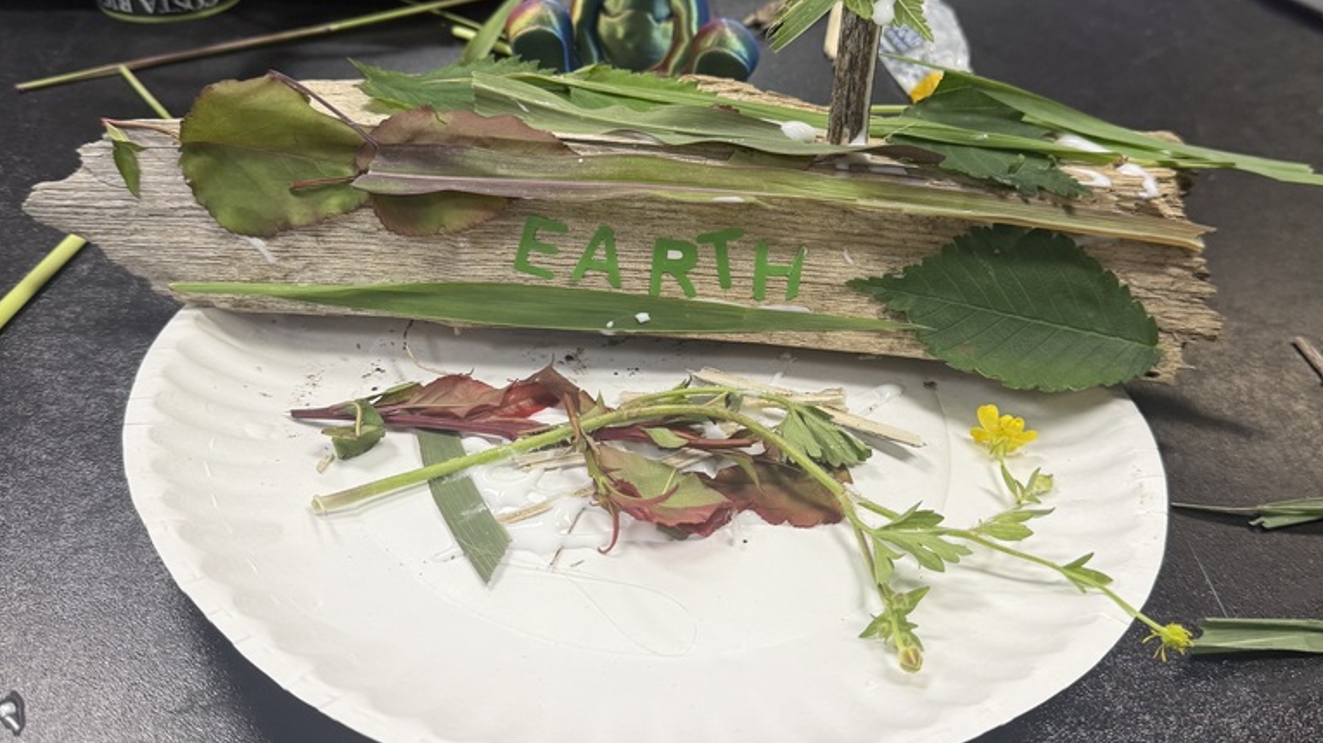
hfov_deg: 56.6
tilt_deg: -40.6
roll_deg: -5.0
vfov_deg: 33.5
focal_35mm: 35
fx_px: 1228
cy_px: 278
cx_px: 661
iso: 160
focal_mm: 6.76
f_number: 1.78
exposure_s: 1/103
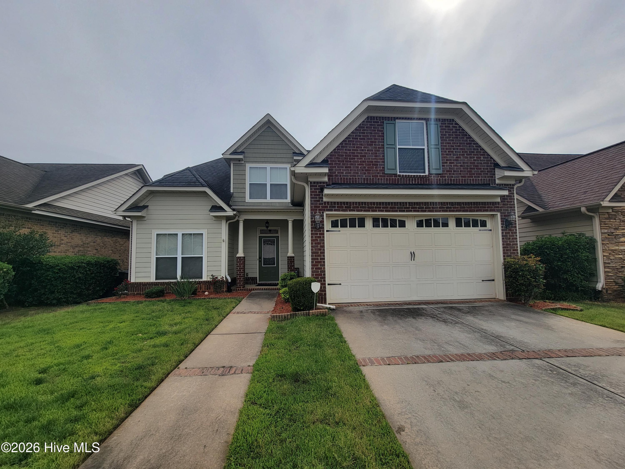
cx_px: 312
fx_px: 235
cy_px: 234
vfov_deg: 89.9
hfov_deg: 106.2
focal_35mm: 13
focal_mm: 2.2
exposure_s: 1/2359
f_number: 2.2
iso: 50
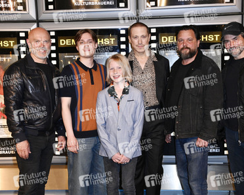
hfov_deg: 37.2
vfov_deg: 30.3
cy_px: 98
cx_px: 144
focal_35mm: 50
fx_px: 361
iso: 3200
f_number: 5.6
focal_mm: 44
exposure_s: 1/250
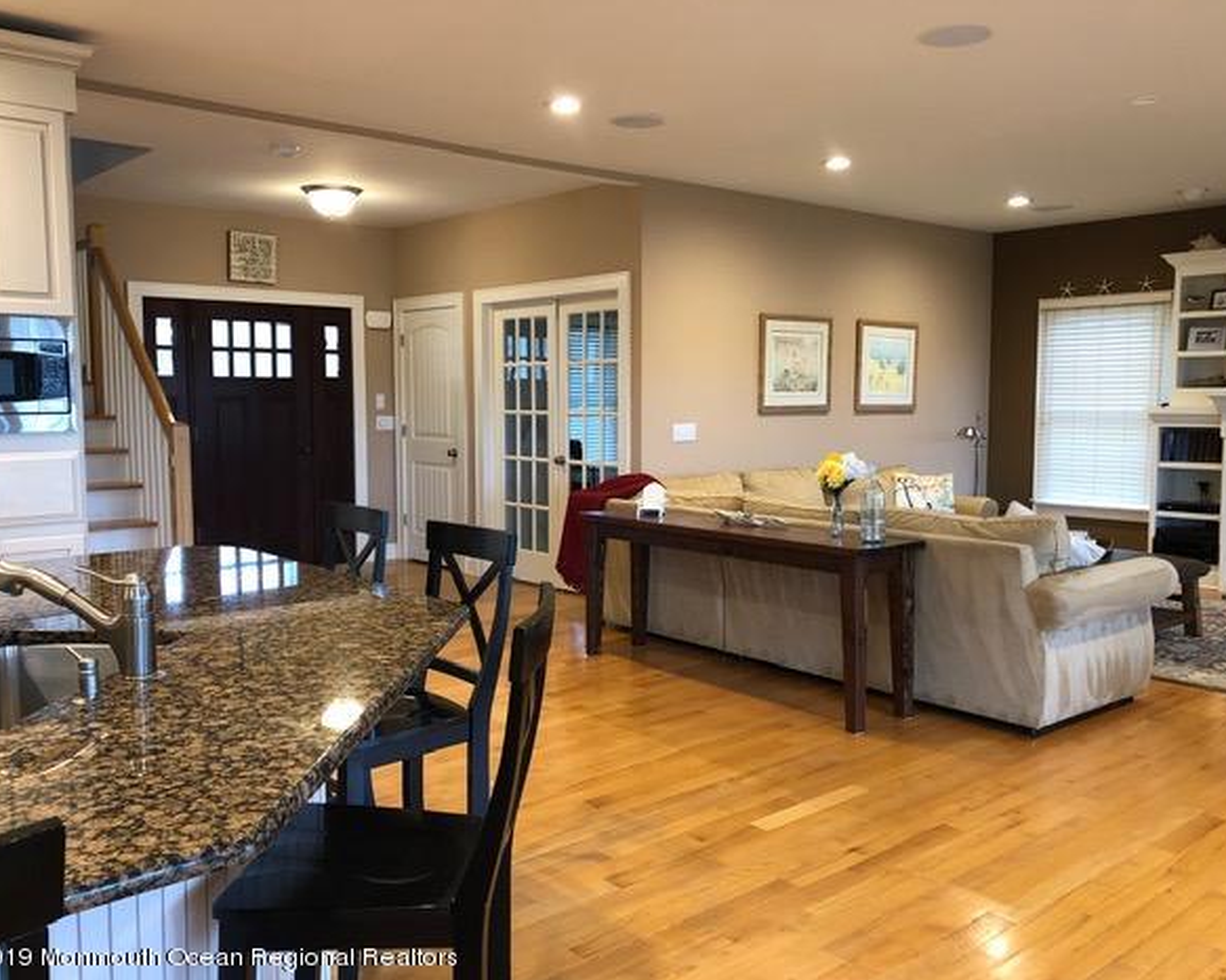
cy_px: 494
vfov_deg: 48.5
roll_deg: +0.2
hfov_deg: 58.8
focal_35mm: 30
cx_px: 616
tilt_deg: -4.5
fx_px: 1088
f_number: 1.8
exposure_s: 1/15
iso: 50
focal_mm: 3.99
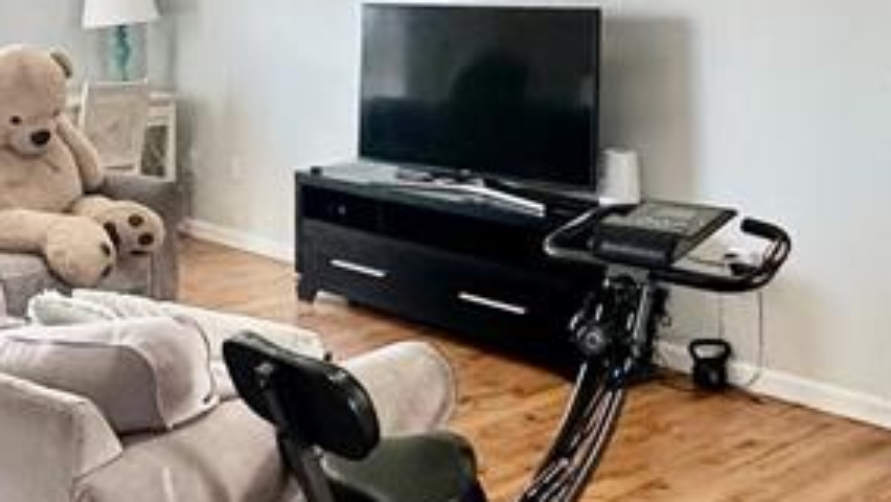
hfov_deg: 37.4
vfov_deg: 21.2
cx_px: 298
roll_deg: -0.5
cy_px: 14
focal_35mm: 55
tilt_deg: -1.6
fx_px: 1300
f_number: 2.2
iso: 250
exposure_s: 1/120
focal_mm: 2.22
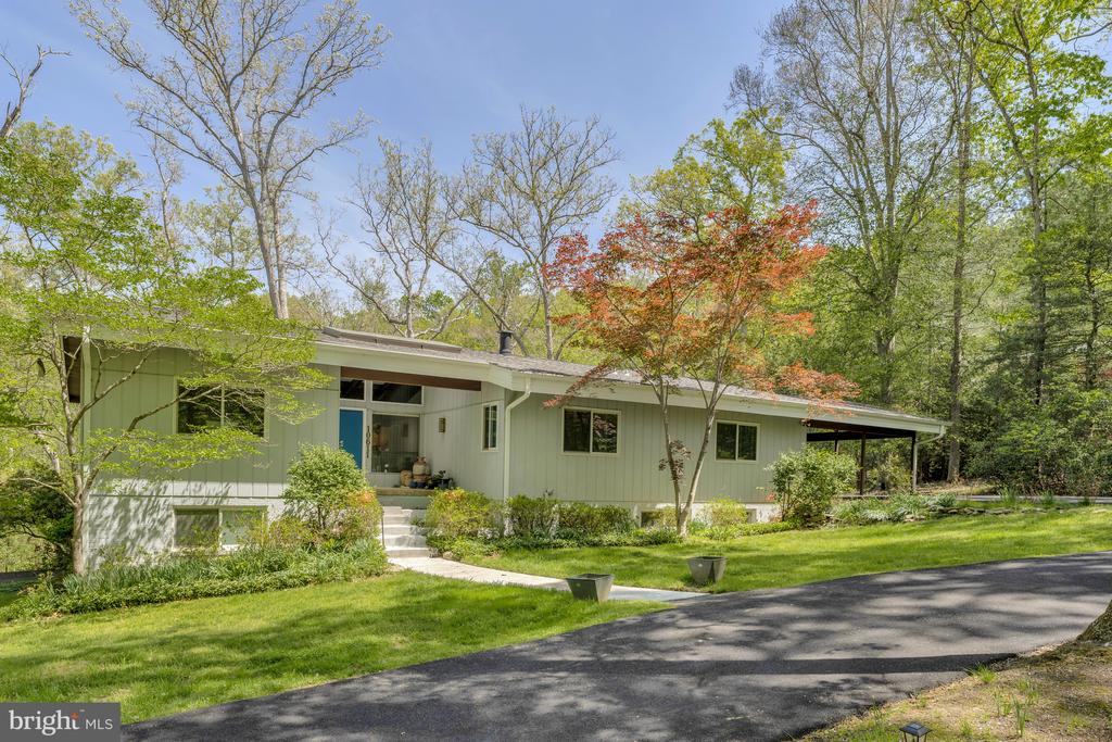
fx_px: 661
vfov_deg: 58.6
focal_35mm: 21
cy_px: 371
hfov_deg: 80.1
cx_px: 556
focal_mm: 21.4
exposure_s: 1/160
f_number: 8
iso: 100
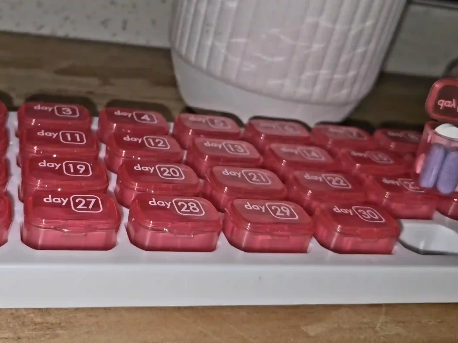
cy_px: 77
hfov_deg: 49.7
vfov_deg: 37.5
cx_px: 174
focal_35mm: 37
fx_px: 490
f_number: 1.7
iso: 100
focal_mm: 6.3
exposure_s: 1/33
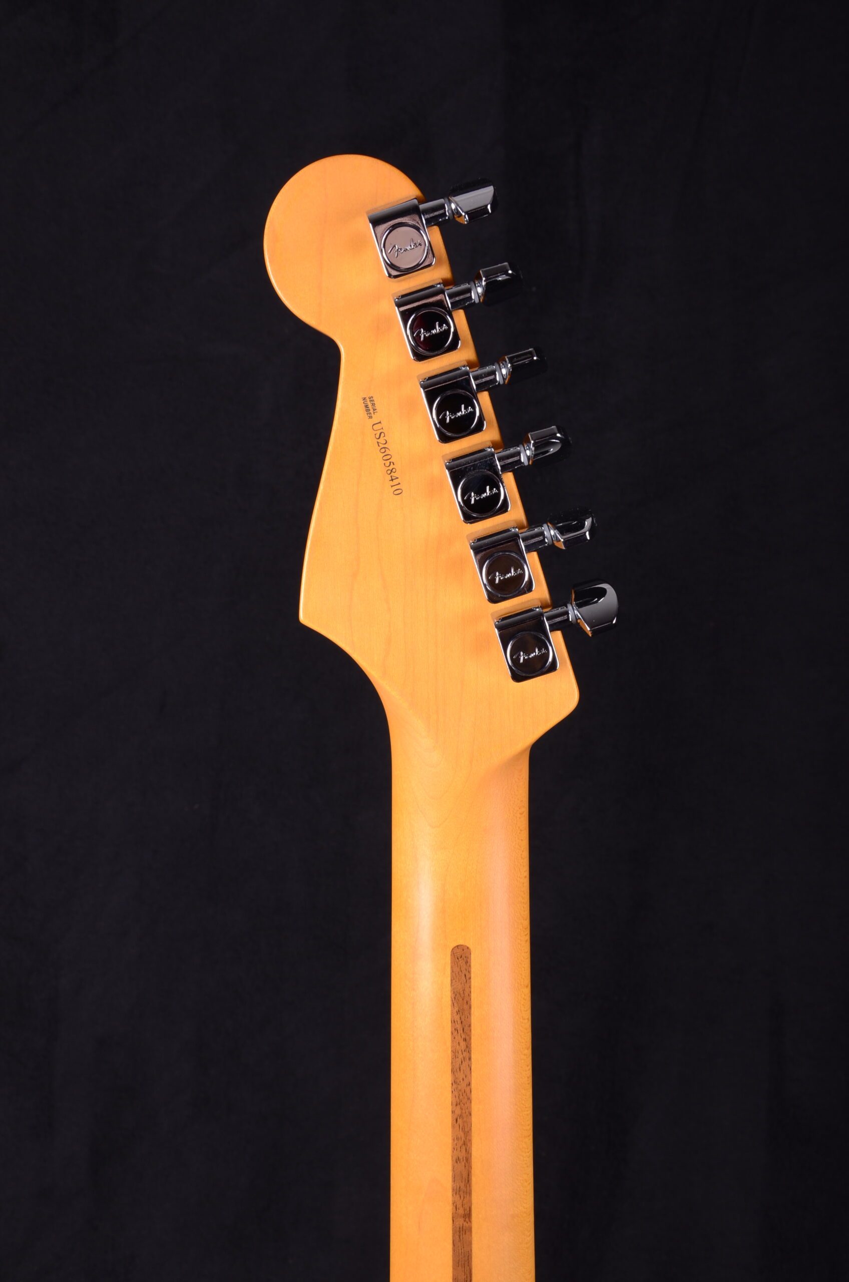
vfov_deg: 41.2
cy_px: 641
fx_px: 1705
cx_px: 424
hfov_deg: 28.0
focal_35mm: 48
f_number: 13
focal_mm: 32
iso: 200
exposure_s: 1/200
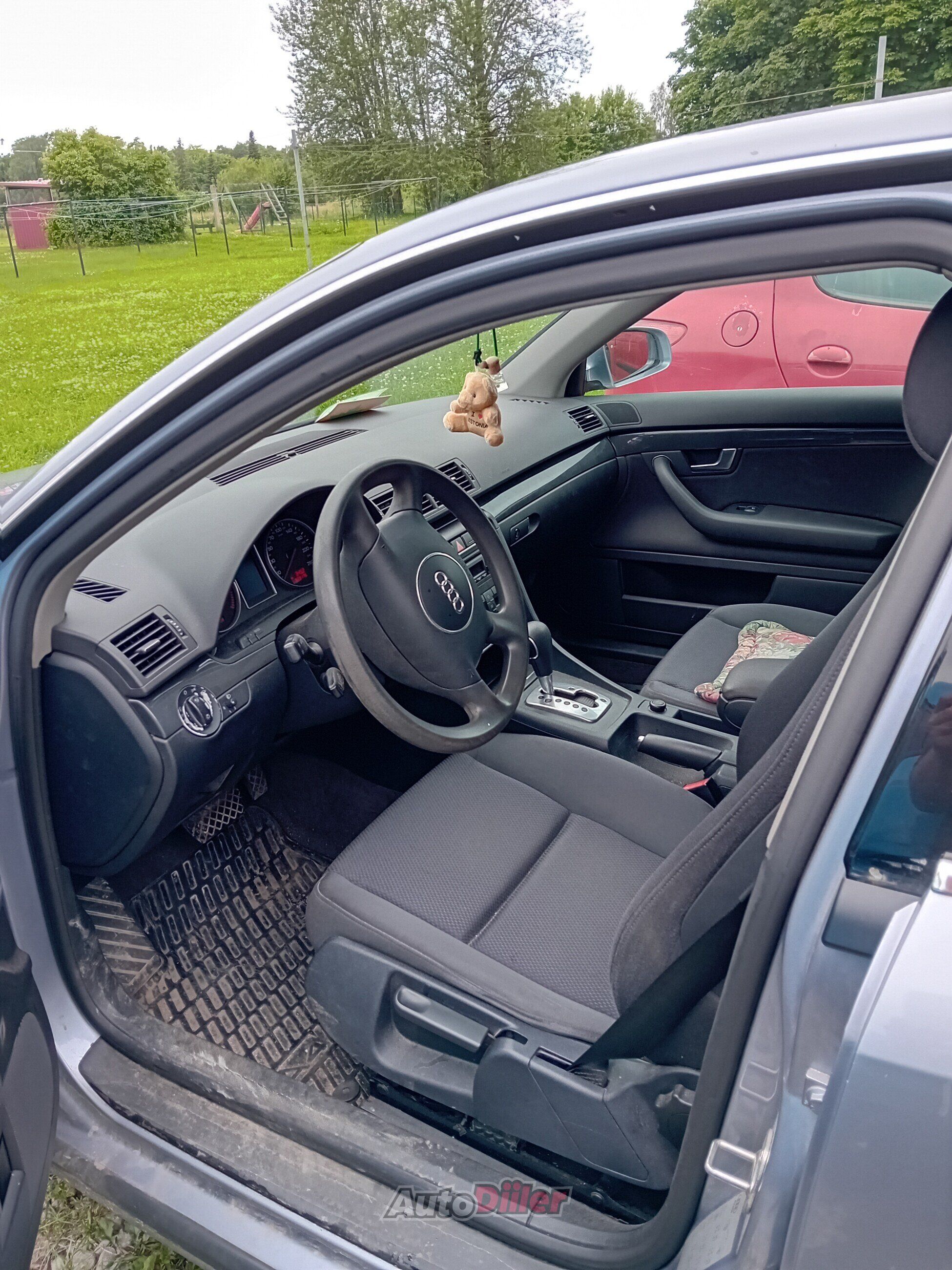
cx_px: 476
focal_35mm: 26
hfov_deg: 53.1
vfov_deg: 67.3
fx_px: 953
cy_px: 635
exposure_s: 1/52.6
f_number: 1.8
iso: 125
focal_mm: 3.98
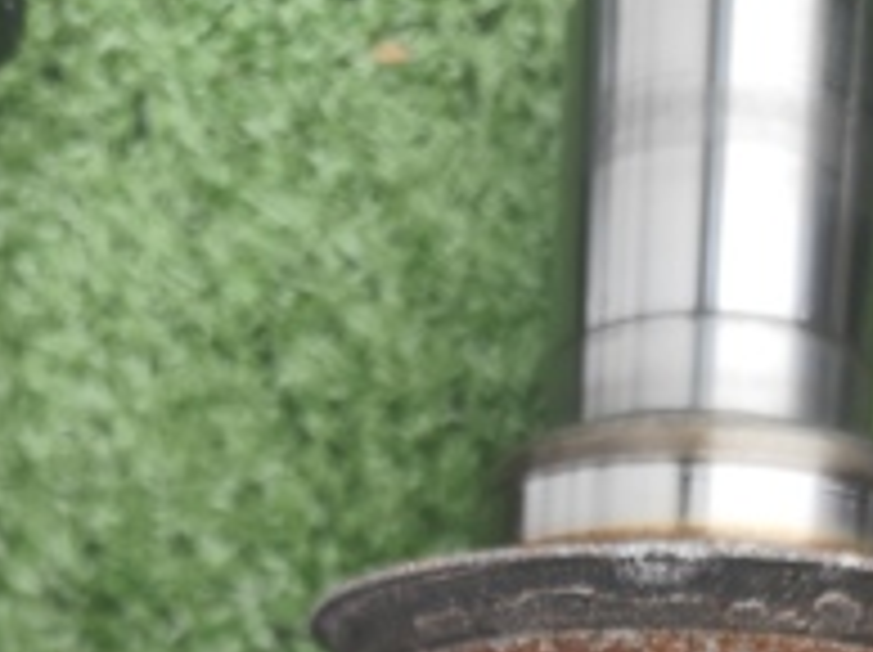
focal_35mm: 57
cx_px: 580
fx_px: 1436
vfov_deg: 21.1
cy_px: 1016
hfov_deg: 33.5
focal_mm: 6.19
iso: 64
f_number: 1.65
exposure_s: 1/120
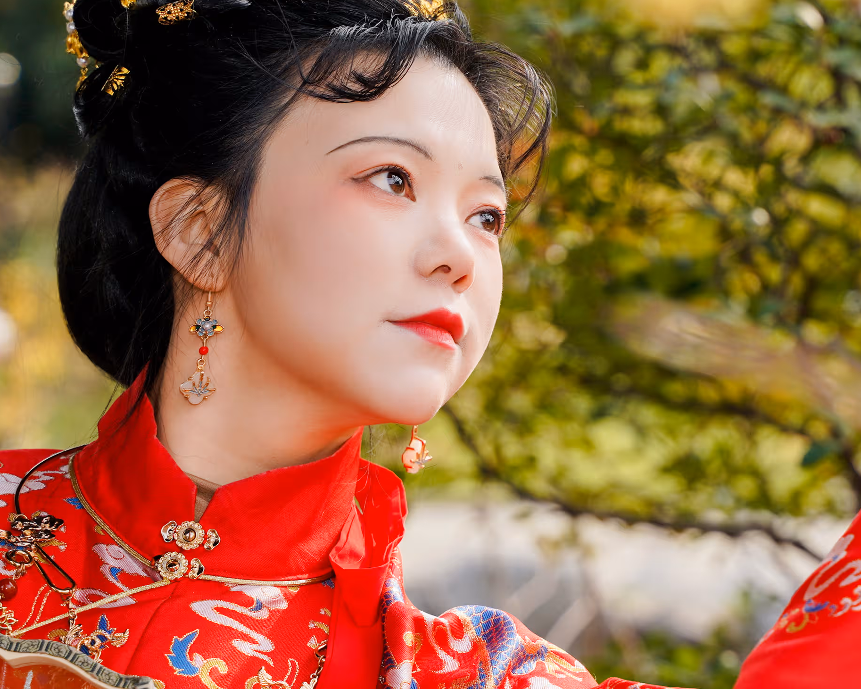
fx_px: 3772
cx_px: 746
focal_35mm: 148
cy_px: 402
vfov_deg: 10.4
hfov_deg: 12.9
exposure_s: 1/640
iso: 200
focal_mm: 75
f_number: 4.5
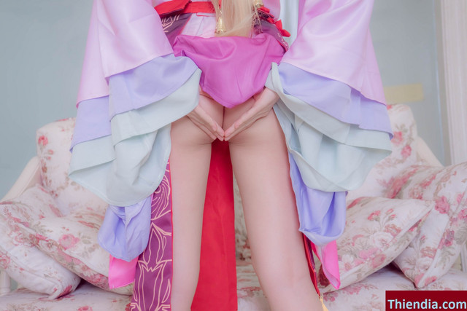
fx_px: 597
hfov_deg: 42.7
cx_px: 234
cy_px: 156
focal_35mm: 46
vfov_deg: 29.3
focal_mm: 46
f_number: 4.5
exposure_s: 1/160
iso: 640
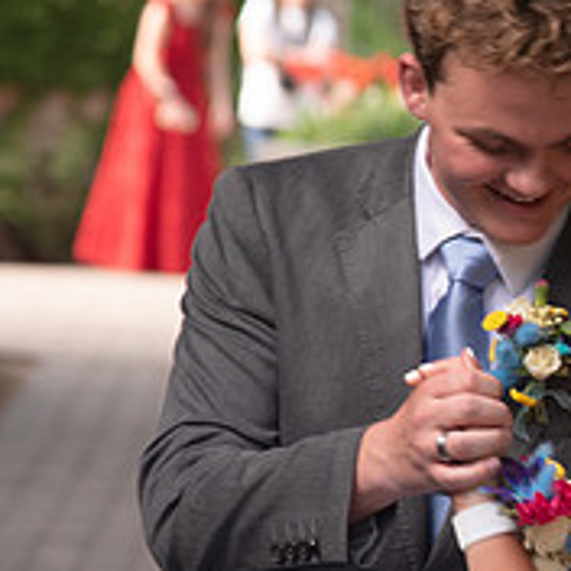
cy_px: 365
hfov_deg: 5.2
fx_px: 6289
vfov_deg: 5.2
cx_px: 675
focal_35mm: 337
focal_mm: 120
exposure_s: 1/125
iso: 400
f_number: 5
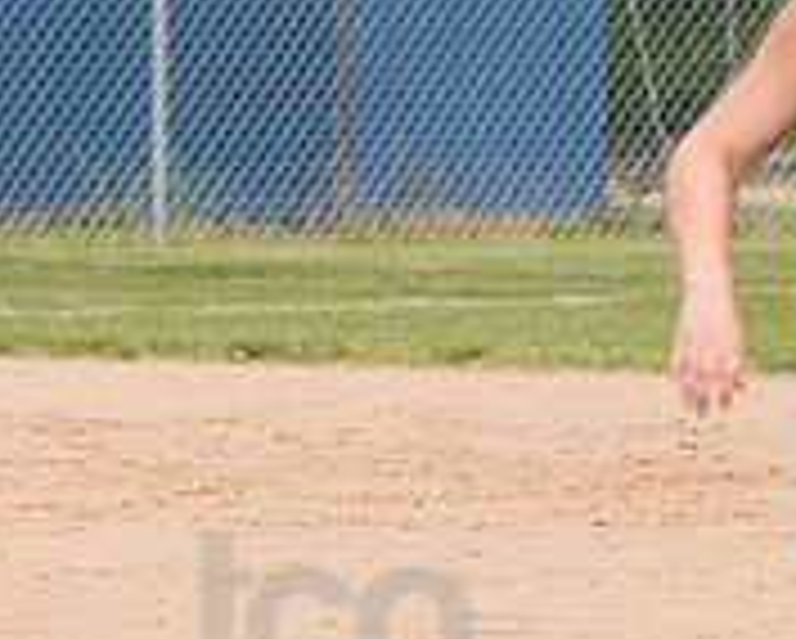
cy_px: 63
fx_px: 18986
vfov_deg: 1.9
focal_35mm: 805
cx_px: -301
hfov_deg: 2.4
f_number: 5.6
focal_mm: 175
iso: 320
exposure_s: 1/1600
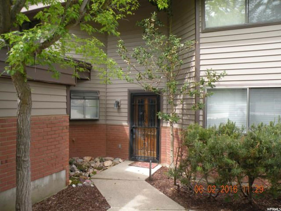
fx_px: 219
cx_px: 140
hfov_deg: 65.3
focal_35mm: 27
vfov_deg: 51.4
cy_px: 106
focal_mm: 4.7
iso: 64
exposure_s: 1/92.2
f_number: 3.5
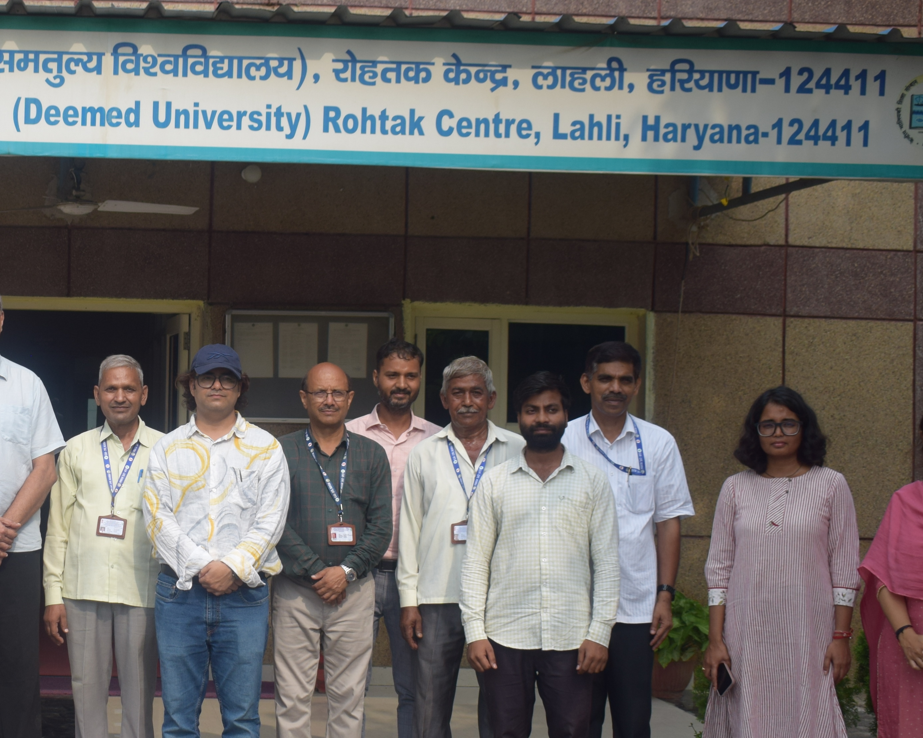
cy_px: 462
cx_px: 114
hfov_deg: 26.3
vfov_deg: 21.8
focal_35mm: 70
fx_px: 1913
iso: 200
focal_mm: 23
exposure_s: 1/1250
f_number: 3.8
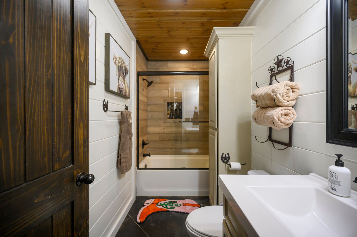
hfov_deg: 104.3
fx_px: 139
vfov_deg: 81.1
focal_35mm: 14
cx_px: 178
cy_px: 118
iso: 400
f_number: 4
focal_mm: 14
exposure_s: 1/80
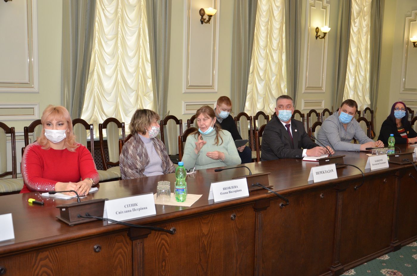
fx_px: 433
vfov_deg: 35.3
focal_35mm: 38
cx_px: 208
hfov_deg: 51.4
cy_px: 138
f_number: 4.5
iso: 800
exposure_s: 1/250
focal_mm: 25
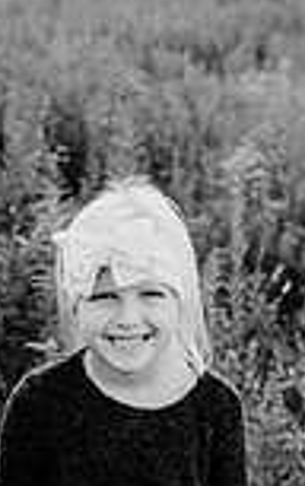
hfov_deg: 18.1
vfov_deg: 28.4
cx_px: 152
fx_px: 955
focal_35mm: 72
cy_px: 175
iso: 250
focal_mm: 24
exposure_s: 1/1250
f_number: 2.5
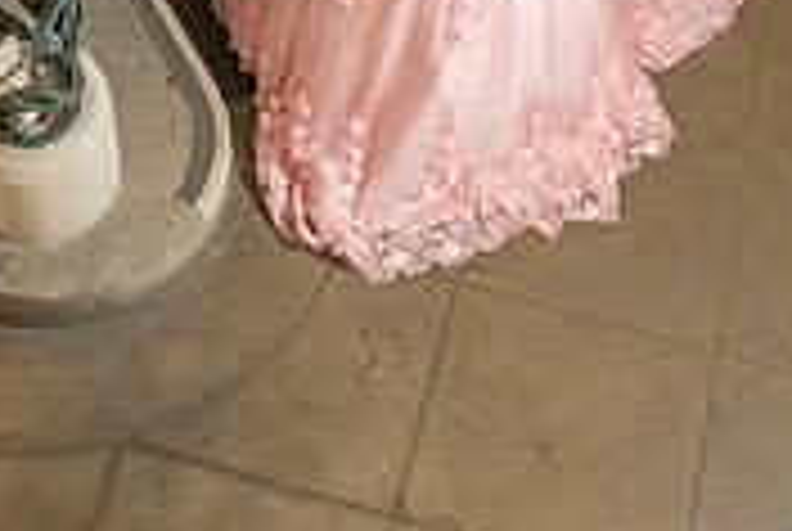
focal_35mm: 79
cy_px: -205
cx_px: 428
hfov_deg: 25.6
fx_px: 1741
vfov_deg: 16.2
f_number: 4.5
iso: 320
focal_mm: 24
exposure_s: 1/160
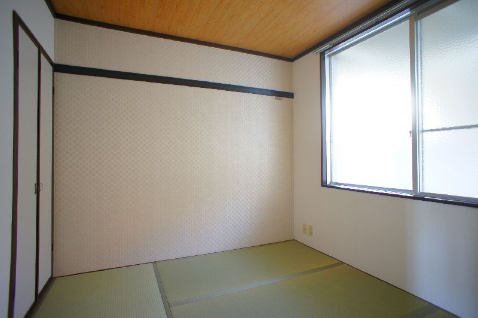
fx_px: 318
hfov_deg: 73.8
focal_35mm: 24
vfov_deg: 53.1
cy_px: 159
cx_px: 239
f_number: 2.8
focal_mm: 16
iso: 200
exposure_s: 1/6
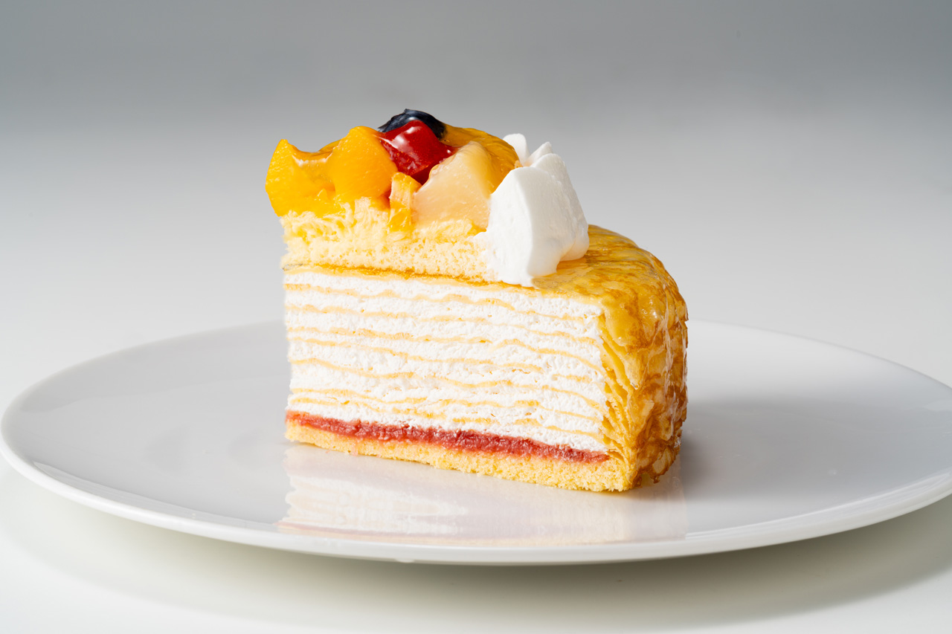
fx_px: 3649
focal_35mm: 138
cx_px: 476
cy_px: 317
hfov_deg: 14.9
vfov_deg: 9.9
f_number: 20
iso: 100
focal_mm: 138
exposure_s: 1/125
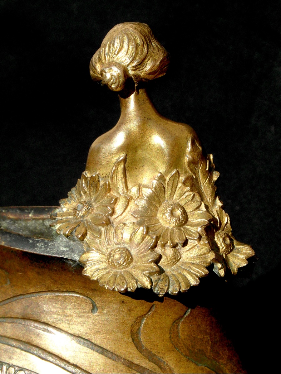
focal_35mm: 104
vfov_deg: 18.9
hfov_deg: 14.2
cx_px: 140
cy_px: 187
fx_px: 1126
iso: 80
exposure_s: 1/500
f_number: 5.6
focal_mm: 17
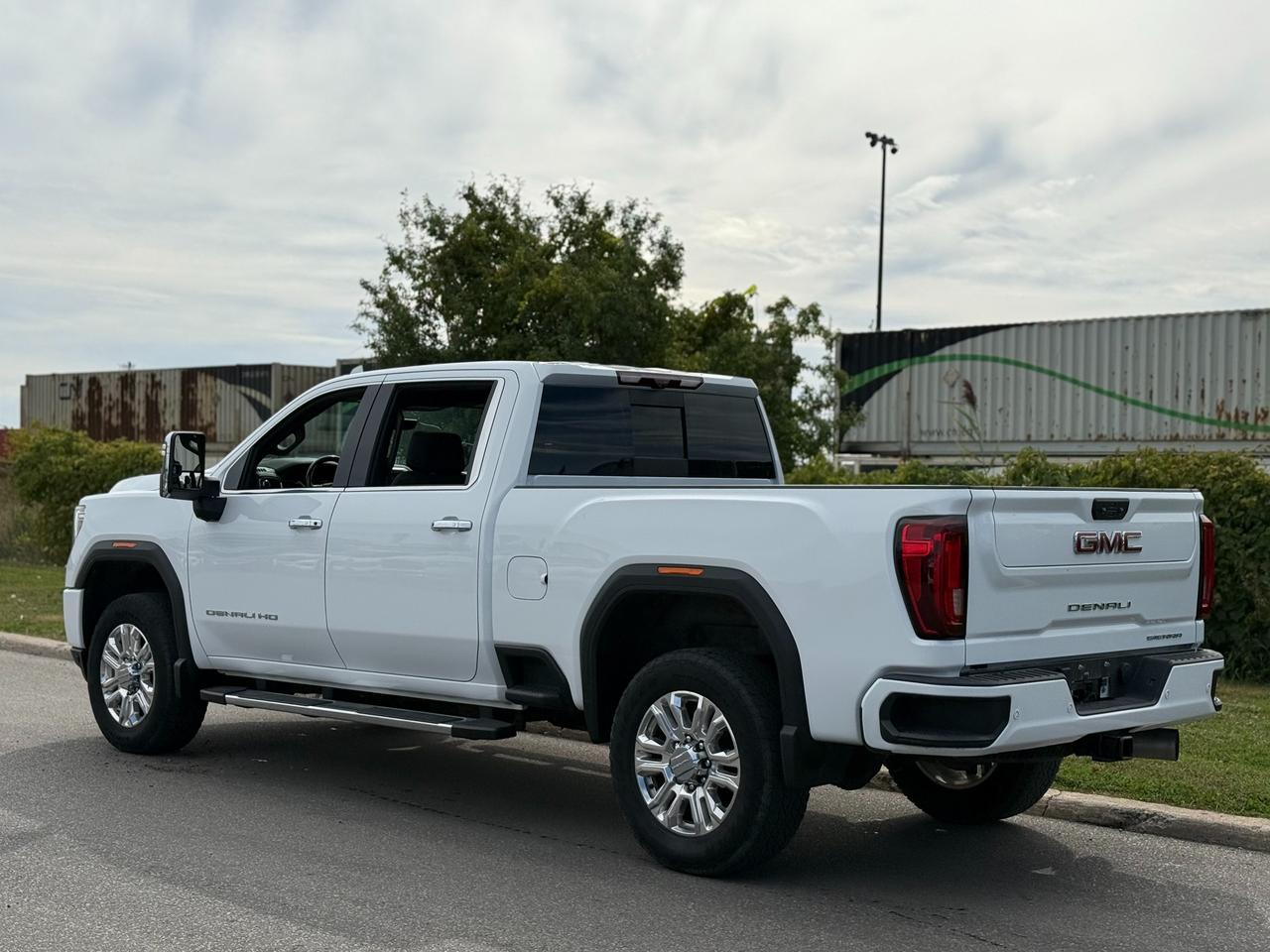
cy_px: 476
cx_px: 635
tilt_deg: +1.2
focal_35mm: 48
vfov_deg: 30.3
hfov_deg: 39.7
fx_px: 1761
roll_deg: -2.2
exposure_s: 1/9901
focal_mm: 6.76
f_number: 1.78
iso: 80
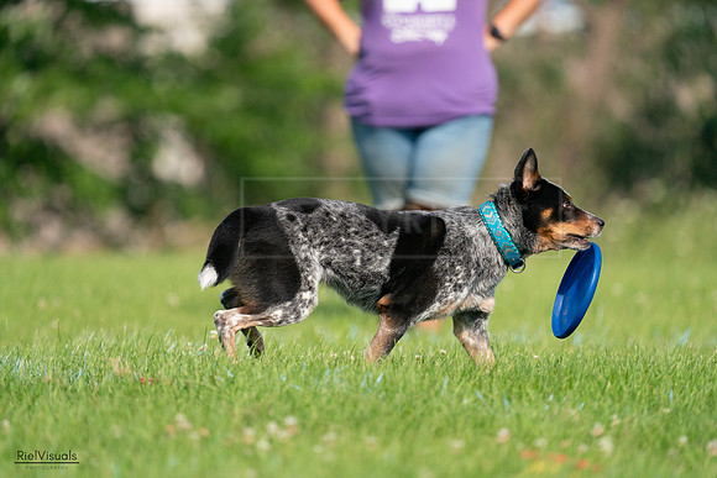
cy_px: 239
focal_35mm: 535
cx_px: 358
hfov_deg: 3.9
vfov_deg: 2.6
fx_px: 10657
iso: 1250
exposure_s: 1/4000
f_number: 6.3
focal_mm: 535
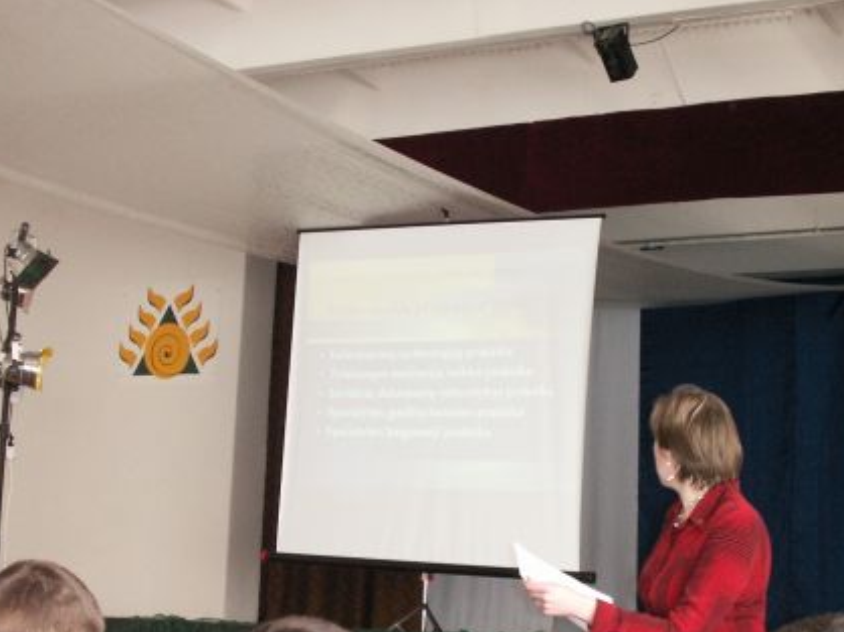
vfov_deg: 23.5
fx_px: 1511
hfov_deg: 31.1
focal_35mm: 62
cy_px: 427
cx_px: 523
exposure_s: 1/40
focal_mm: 7.7
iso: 160
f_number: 3.5
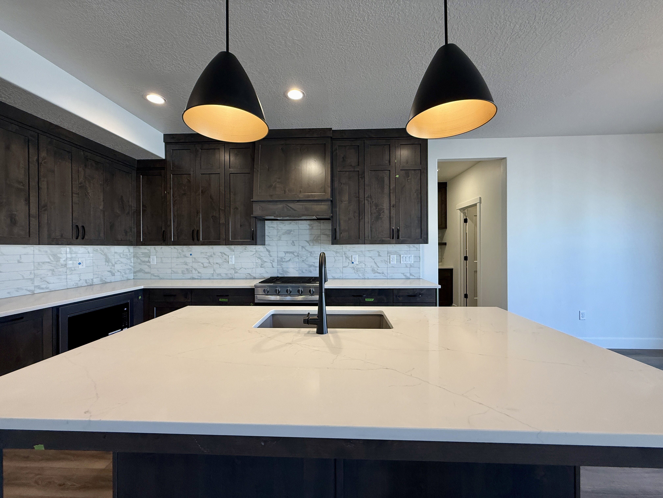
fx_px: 268
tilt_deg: +0.9
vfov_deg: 85.7
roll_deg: +0.6
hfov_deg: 102.1
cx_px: 332
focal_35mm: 14
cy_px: 249
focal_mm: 2.22
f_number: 2.2
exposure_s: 1/120
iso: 250
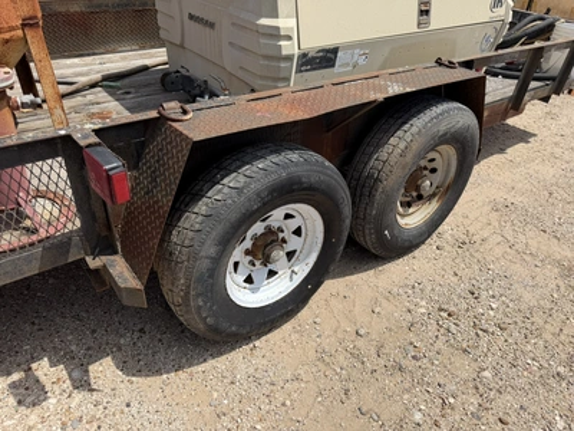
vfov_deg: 56.8
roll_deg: -7.3
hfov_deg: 71.6
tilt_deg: -33.0
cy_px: 216
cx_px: 287
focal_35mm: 24
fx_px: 398
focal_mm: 6.76
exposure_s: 1/6173
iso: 80
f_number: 1.78
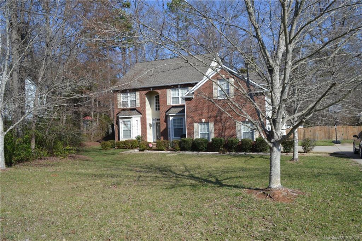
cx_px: 181
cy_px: 120
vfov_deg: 47.9
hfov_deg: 67.4
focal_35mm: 27
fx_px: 271
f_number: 8
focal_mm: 18
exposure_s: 1/250
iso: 100
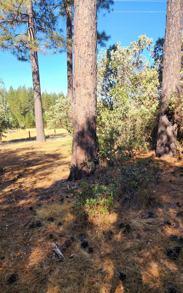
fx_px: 200
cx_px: 98
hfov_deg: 49.2
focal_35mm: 25
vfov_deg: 72.5
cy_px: 143
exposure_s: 1/284
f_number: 1.8
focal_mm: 6.4
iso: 12
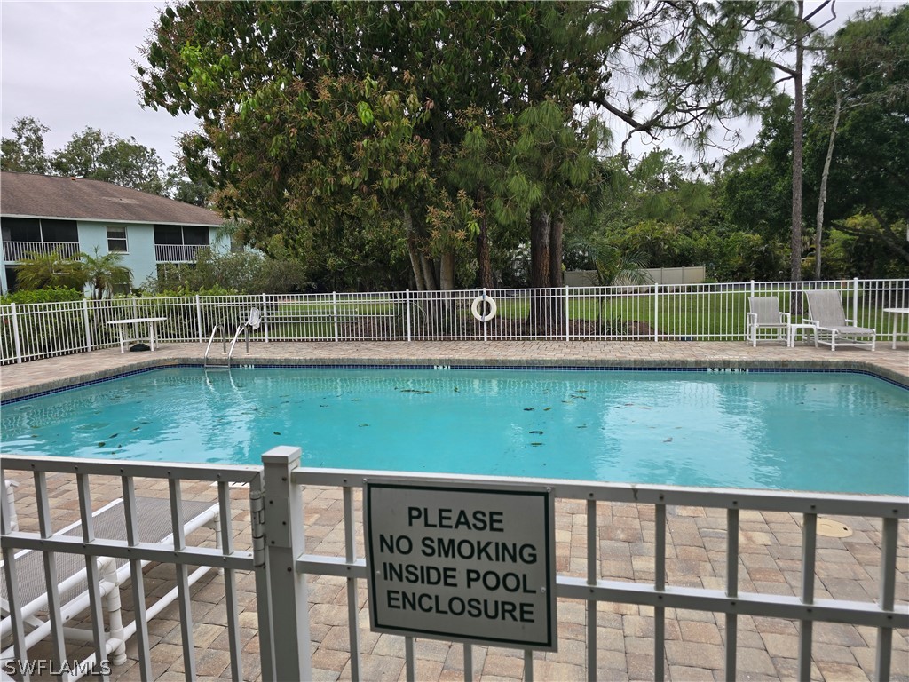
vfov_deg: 58.9
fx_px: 604
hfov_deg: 73.9
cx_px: 454
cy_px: 341
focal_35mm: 23
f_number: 1.7
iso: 12
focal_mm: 6.3
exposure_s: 1/279
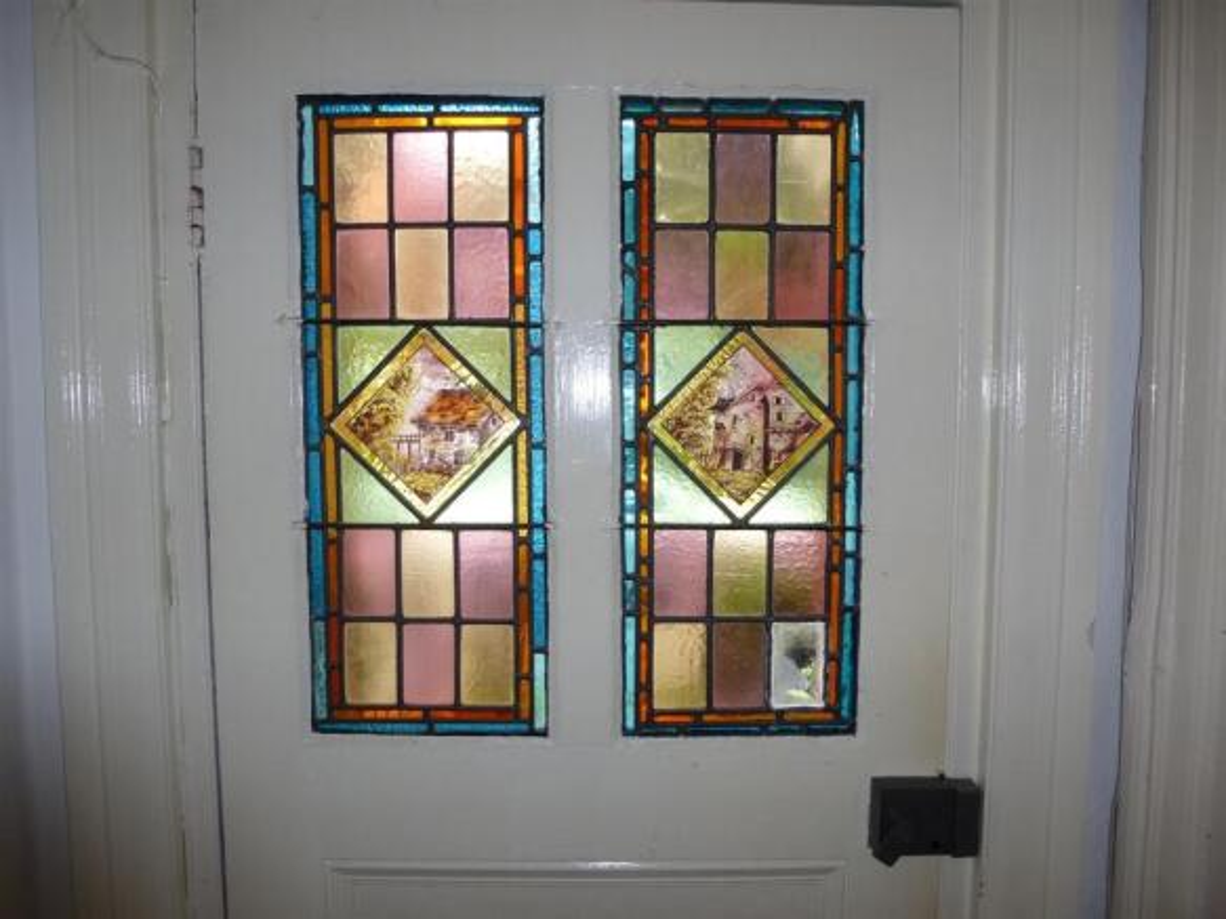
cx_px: 613
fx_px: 850
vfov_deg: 56.8
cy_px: 460
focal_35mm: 24
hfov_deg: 71.6
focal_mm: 4.3
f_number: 3.3
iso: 100
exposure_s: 1/60
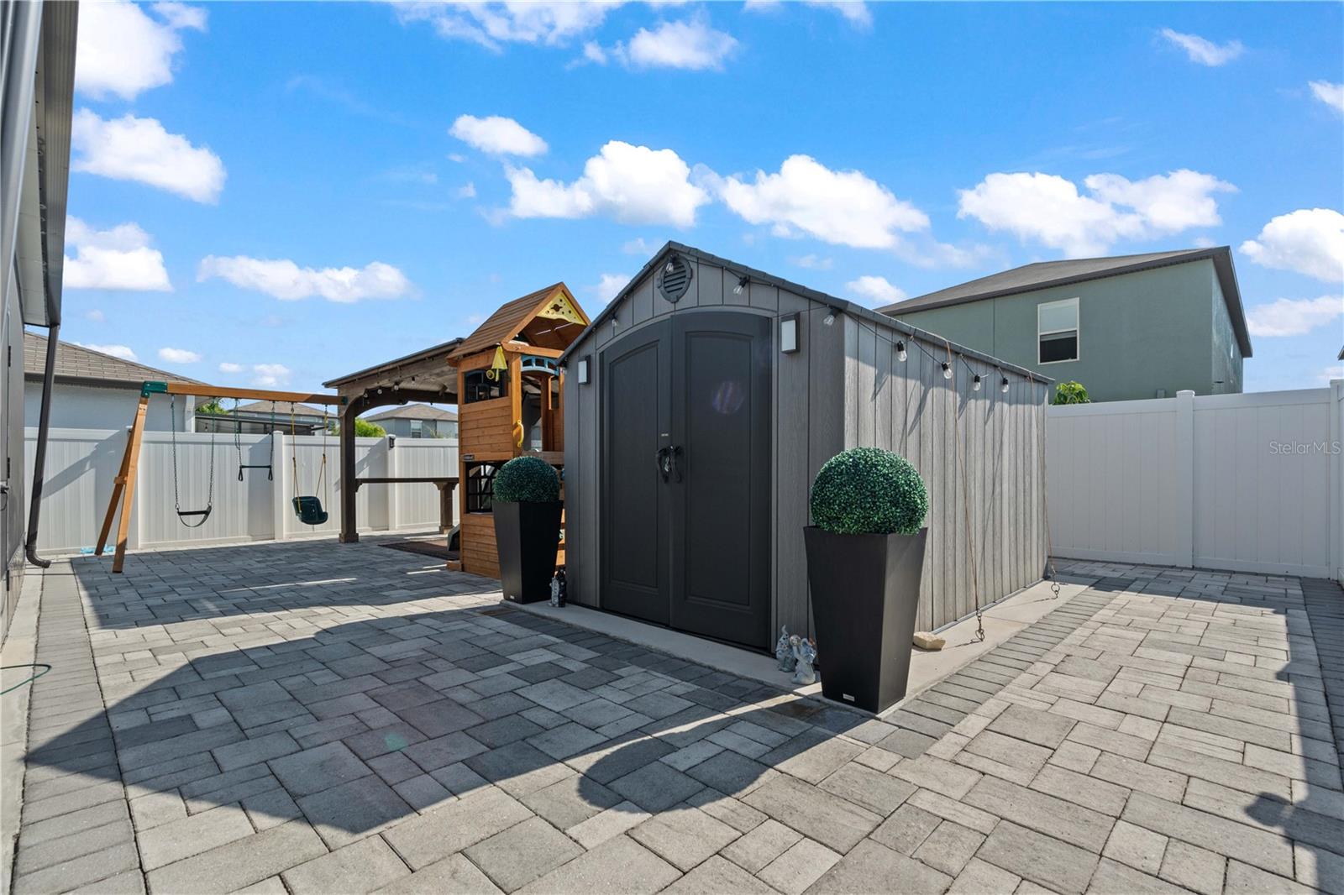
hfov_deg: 96.7
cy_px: 448
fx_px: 597
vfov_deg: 73.7
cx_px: 672
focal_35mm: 16
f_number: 9
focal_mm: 16
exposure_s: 1/320
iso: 640
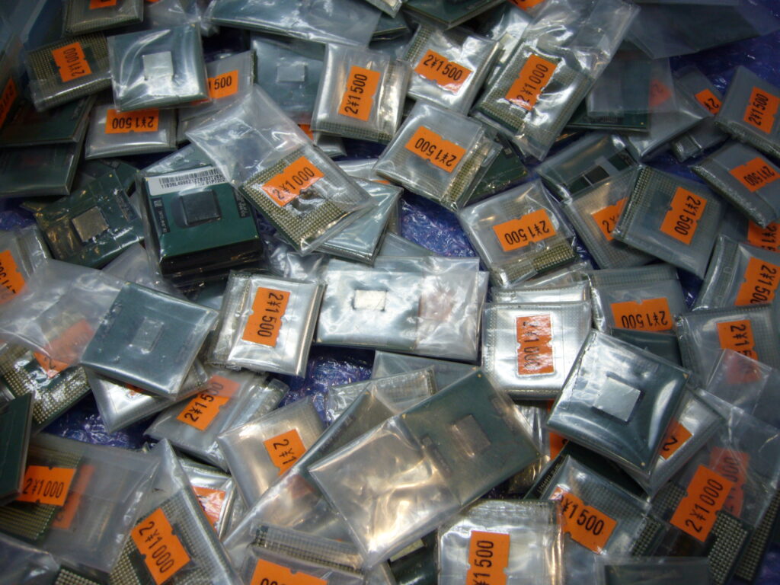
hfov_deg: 52.6
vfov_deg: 40.7
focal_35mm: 35
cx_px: 390
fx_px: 789
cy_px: 292
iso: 100
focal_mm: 5.8
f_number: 2.8
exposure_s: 1/60
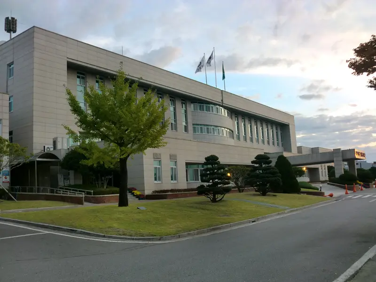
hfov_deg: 52.6
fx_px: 380
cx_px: 188
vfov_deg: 40.7
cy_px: 141
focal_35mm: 35
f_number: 3.1
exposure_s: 1/125
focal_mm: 6.3
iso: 64
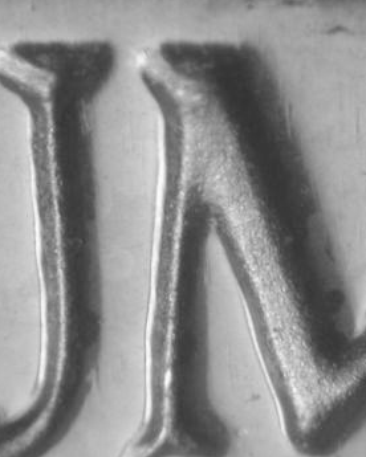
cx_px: 184
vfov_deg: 6.9
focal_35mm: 279
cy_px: 249
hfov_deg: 5.5
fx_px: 3778
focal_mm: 32
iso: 100
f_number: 5.1
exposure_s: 1/6.9
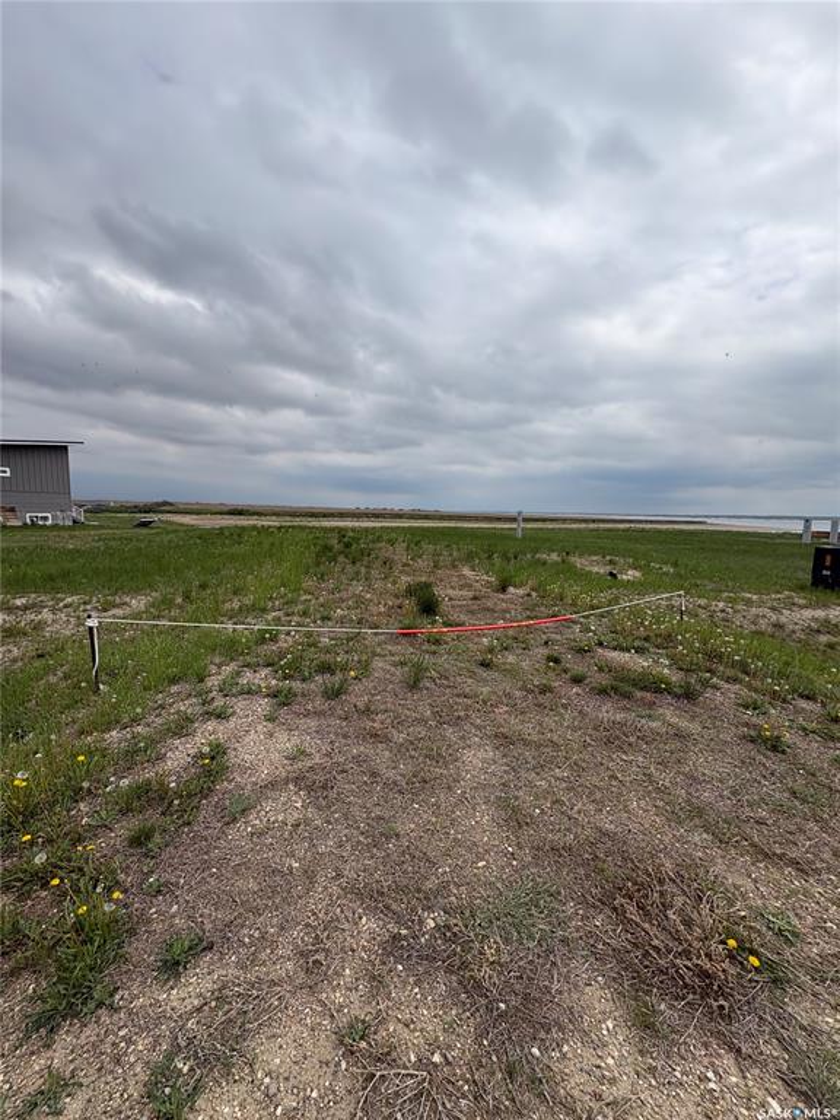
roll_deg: -2.1
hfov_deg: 85.7
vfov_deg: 102.1
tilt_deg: -6.4
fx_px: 453
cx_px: 420
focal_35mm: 14
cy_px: 560
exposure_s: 1/3106
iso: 50
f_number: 2.2
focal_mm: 2.22
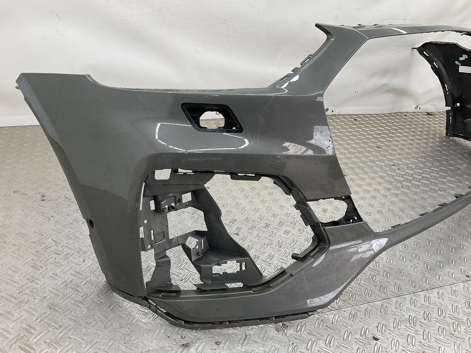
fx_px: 395
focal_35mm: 29
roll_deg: -9.3
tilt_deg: -27.1
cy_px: 176
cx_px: 236
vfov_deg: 48.2
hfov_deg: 61.7
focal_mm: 3
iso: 32
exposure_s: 1/120
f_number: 1.8
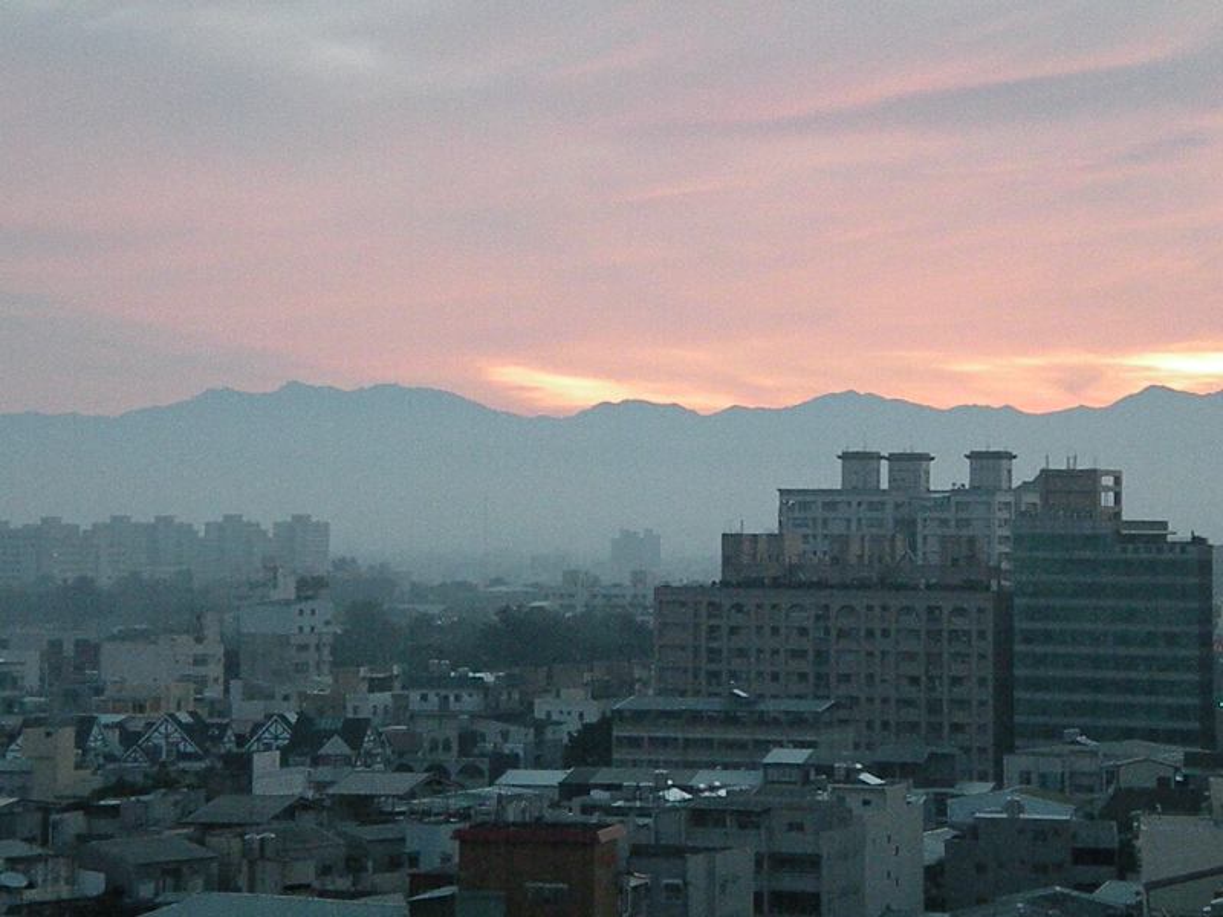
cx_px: 612
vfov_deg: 12.6
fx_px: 4169
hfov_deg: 16.7
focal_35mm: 118
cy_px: 458
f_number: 4.5
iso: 1600
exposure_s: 1/454
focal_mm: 21
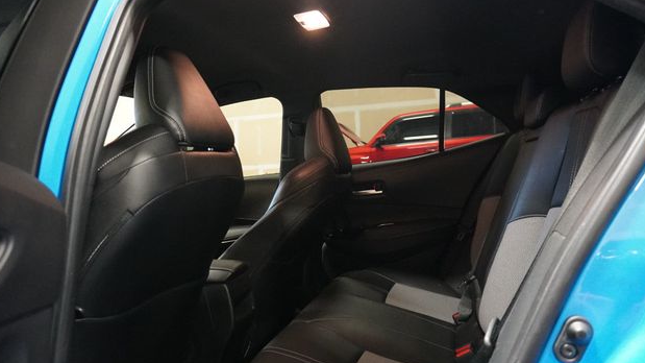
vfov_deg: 44.3
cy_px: 163
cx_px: 319
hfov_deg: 71.9
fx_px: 445
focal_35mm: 26
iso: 6400
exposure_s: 1/40
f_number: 3.5
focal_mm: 16
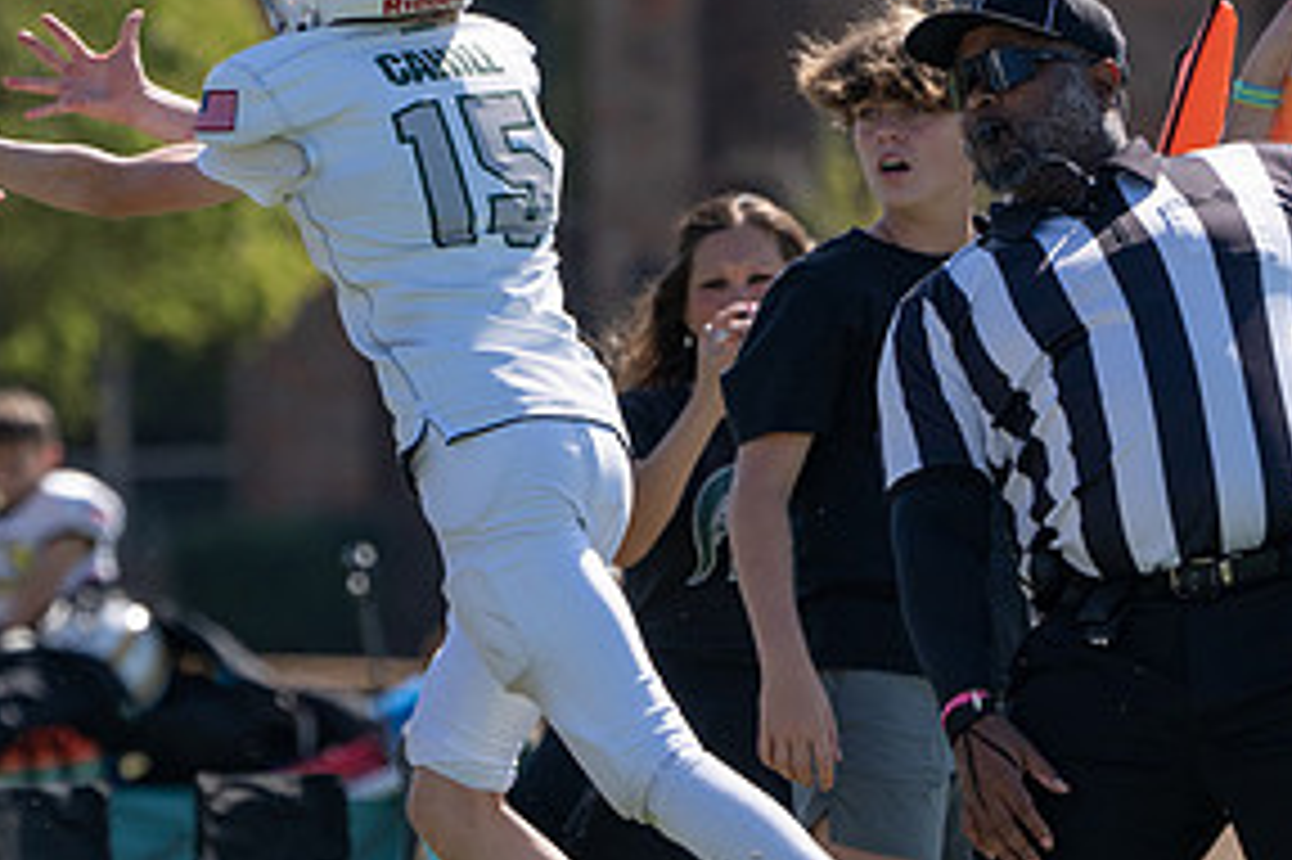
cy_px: 731
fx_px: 27582
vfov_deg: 1.8
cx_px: 257
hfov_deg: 2.7
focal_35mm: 769
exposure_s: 1/1600
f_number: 5.6
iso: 320
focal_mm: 294
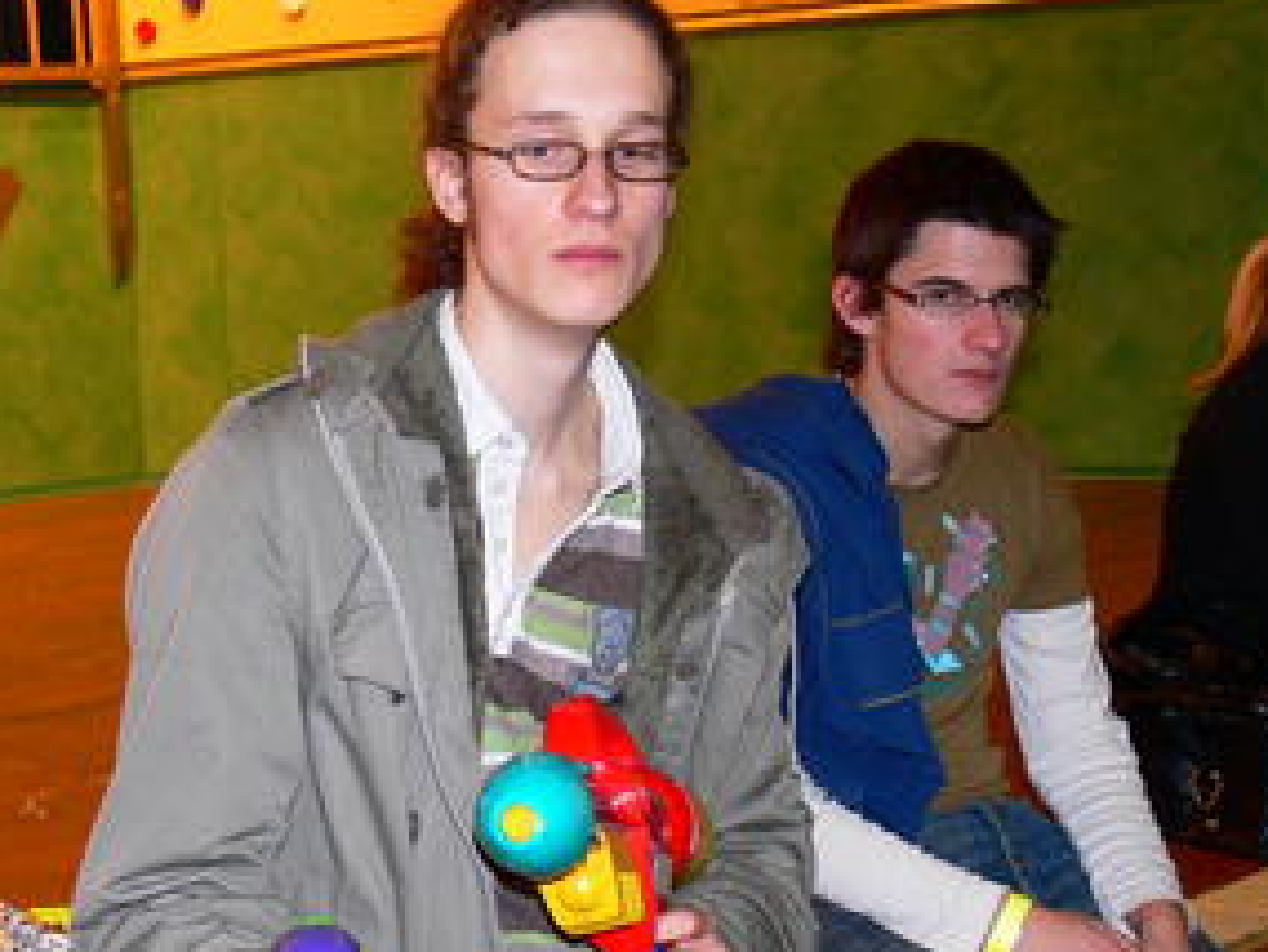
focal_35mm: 58
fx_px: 2125
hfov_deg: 32.8
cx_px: 387
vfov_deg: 25.1
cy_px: 649
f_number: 2.8
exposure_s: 1/30
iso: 100
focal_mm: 7.4
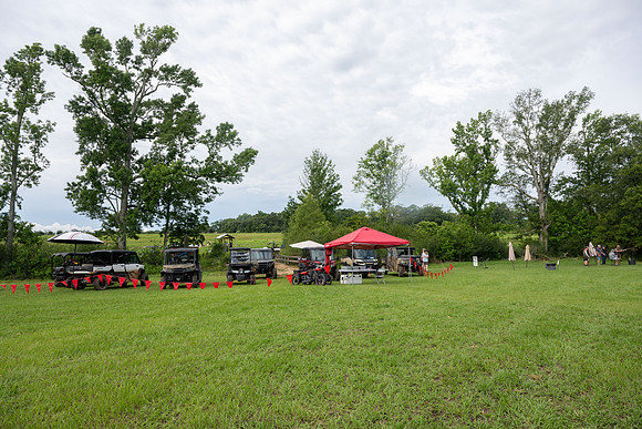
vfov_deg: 53.2
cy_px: 214
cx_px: 321
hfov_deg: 73.7
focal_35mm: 24
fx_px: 428
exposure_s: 1/100
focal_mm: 24
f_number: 7.1
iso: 64
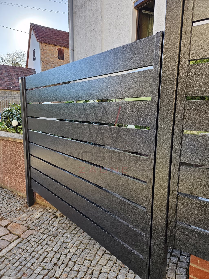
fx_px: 185
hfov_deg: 58.9
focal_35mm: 23
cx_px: 104
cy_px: 140
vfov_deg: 73.9
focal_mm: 5.4
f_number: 1.8
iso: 50
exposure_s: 1/390
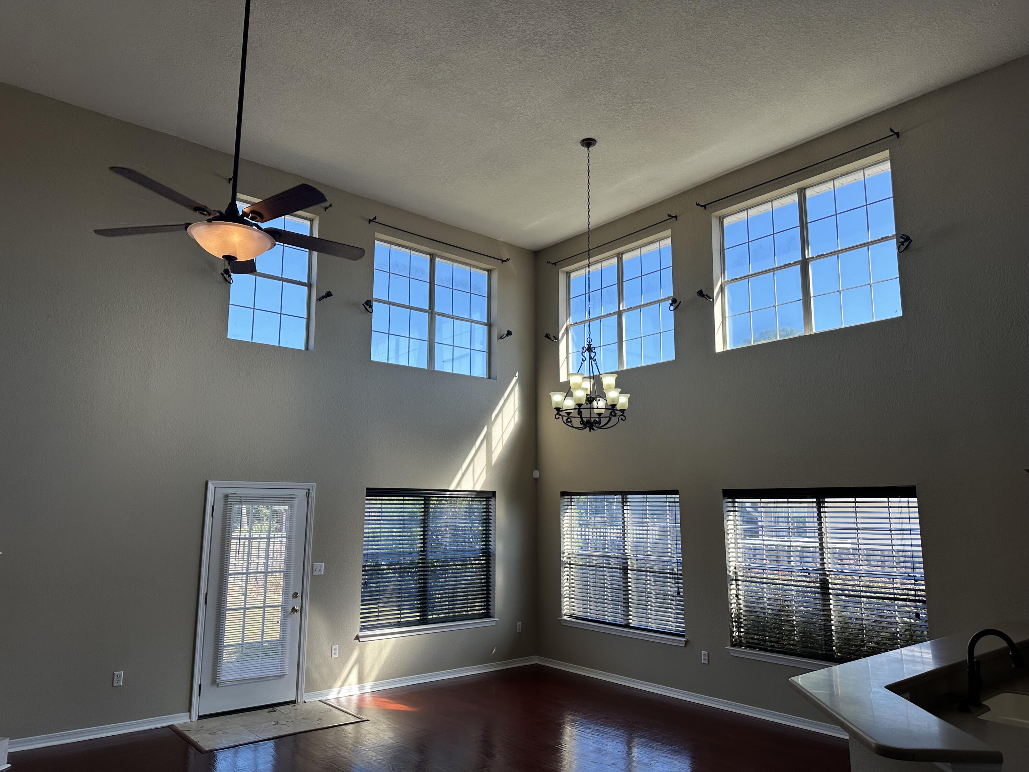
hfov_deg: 71.6
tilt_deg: +8.8
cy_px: 386
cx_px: 514
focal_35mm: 24
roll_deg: +1.0
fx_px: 713
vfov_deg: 56.8
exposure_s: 1/642
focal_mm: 6.86
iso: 80
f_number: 1.78
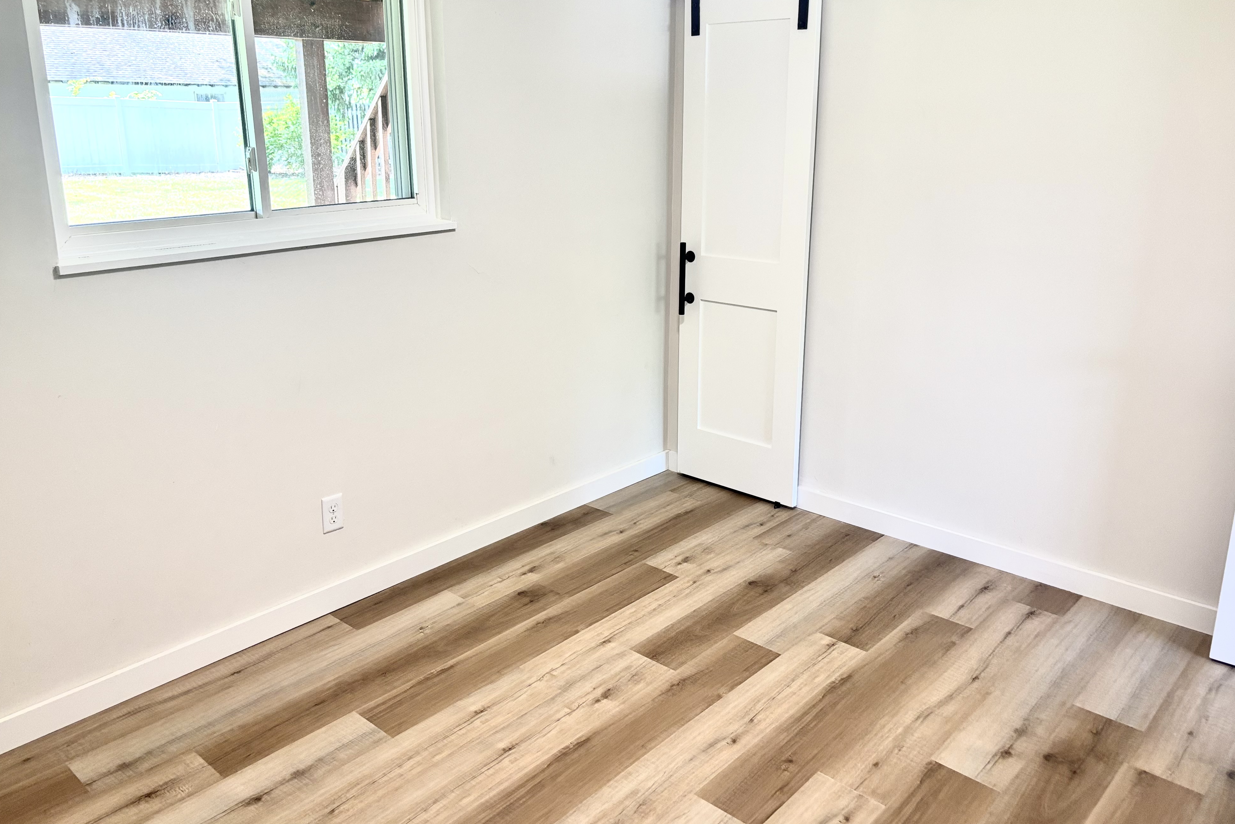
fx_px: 960
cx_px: 621
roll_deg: -0.3
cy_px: 360
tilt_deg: -15.0
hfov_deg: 65.5
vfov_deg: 46.3
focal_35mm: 28
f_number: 1.6
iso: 100
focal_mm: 5.96
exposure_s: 1/120
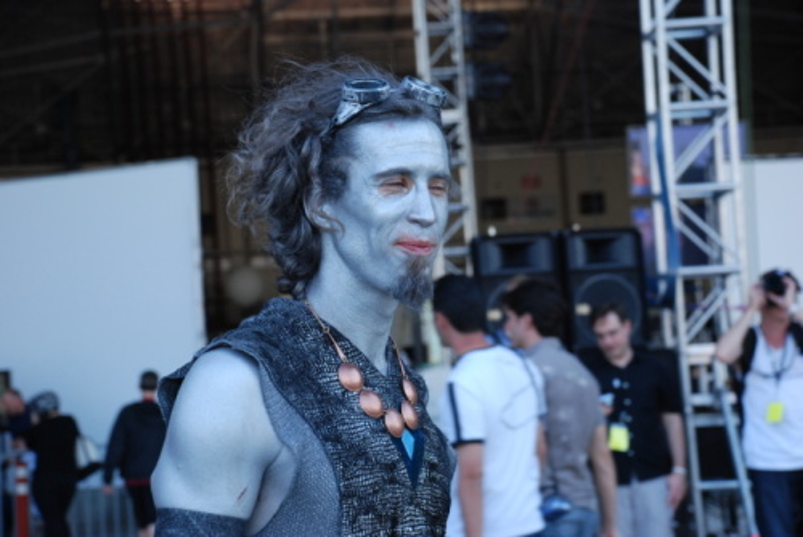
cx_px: 402
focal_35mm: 93
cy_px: 268
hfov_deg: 21.9
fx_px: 2076
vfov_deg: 14.7
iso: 360
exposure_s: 1/125
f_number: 5.3
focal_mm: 62
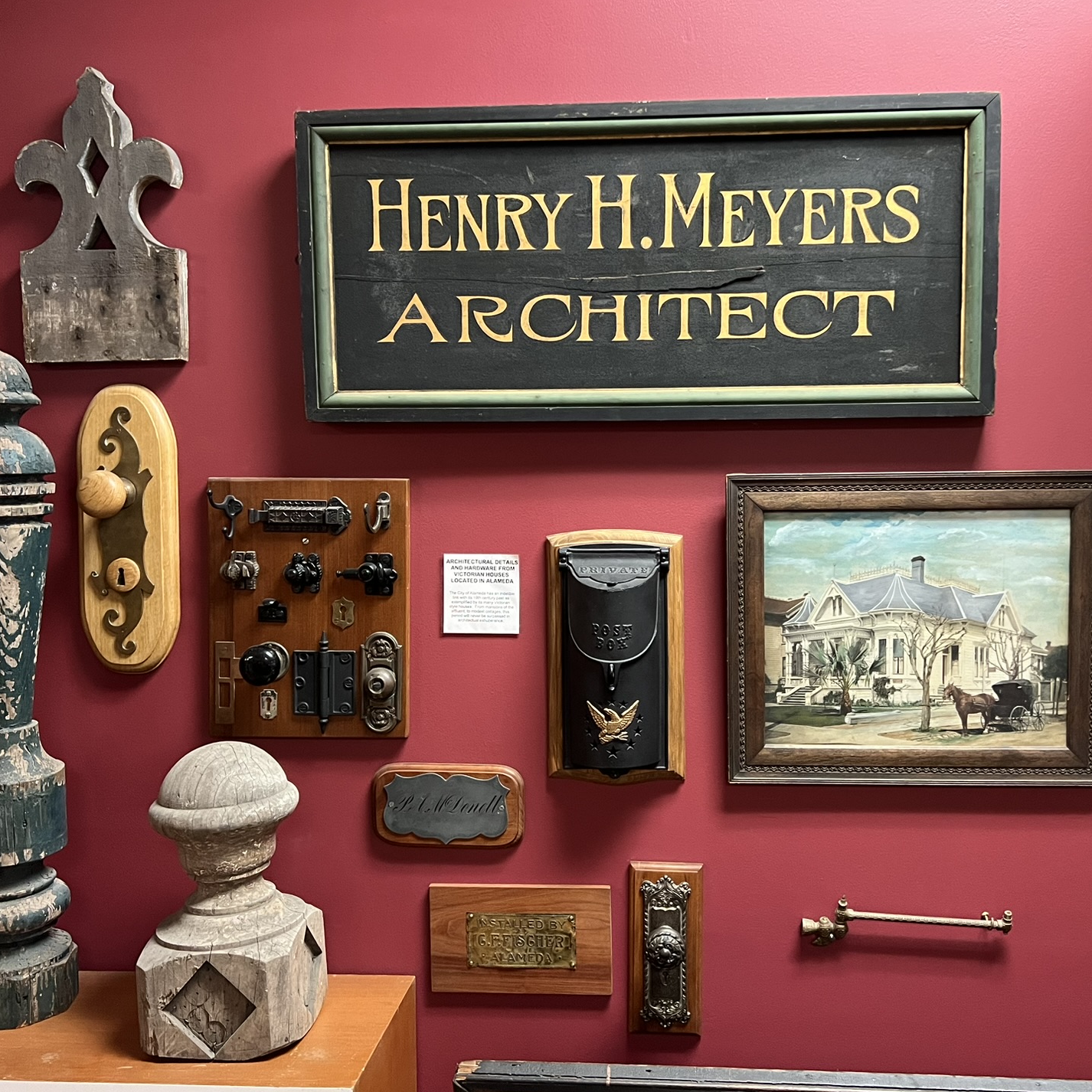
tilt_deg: -2.1
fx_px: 1178
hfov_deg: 49.6
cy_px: 510
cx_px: 611
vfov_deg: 49.7
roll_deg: +1.3
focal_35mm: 33
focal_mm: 5.7
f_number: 1.5
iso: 500
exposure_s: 1/60
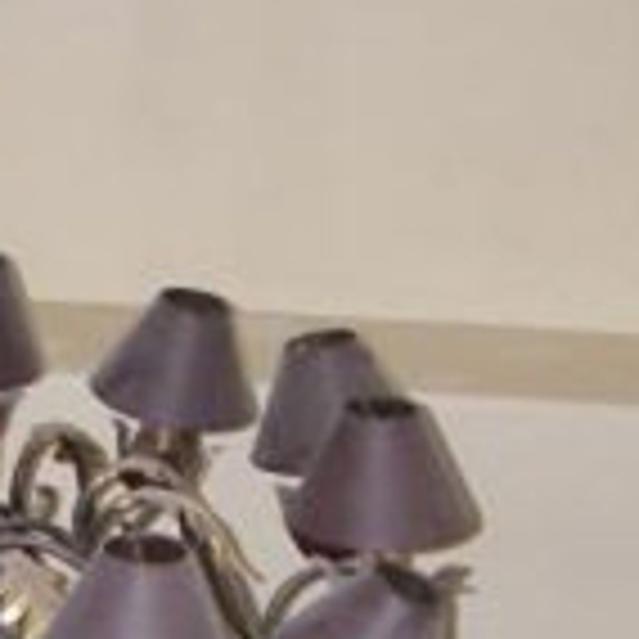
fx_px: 3154
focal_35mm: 151
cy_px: 873
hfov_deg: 11.6
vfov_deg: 11.2
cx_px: 212
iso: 320
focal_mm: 6.3
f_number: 3.3
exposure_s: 1/40
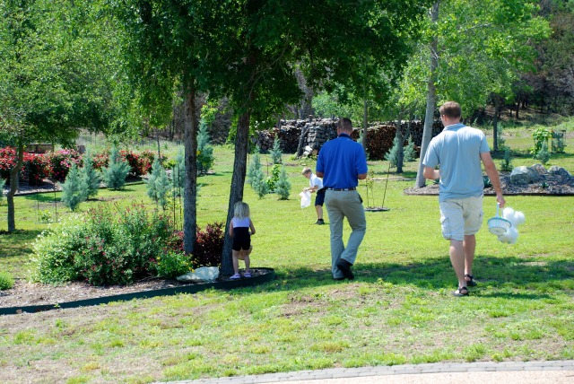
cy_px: 192
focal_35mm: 78
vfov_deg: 17.5
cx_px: 287
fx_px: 1245
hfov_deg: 26.0
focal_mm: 52
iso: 100
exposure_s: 1/160
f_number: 6.3
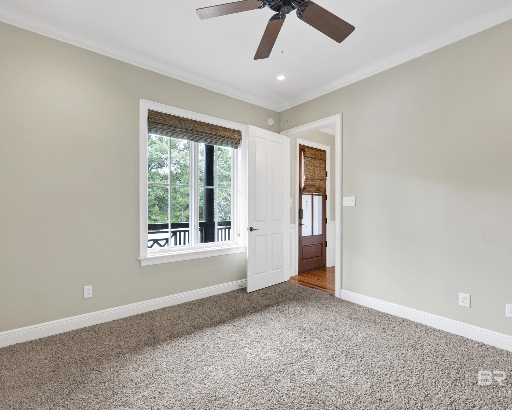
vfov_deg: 80.4
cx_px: 231
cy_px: 205
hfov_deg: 92.8
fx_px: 242
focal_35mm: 16
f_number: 11
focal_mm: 14
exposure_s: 1/5
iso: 400
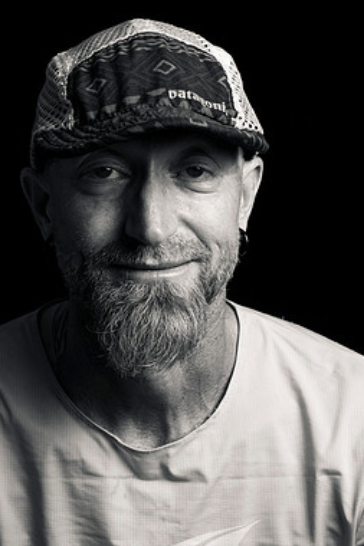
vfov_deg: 24.5
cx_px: 155
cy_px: 256
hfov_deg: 16.4
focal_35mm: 83
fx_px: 1260
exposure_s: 1/320
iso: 100
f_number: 11
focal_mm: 70
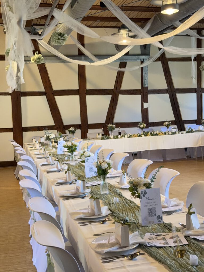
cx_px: 102
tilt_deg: -4.1
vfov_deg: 39.7
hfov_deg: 30.3
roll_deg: +3.6
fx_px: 377
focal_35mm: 48
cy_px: 136
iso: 250
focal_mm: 6.76
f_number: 1.78
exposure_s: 1/100
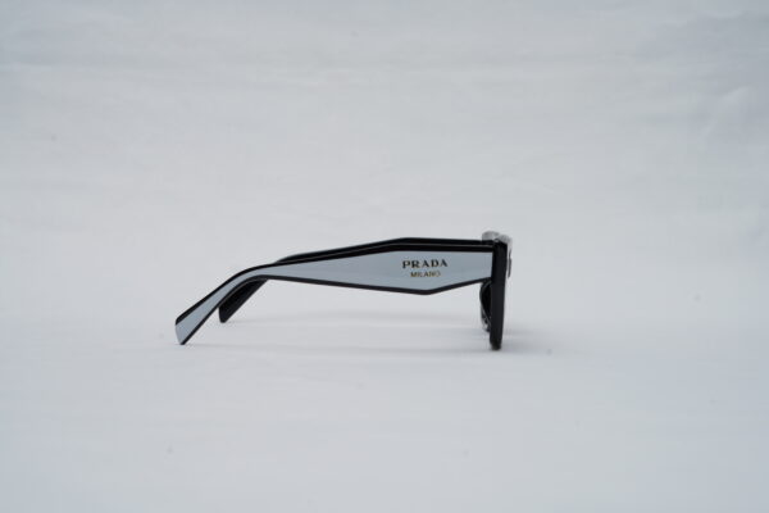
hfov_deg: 39.6
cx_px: 384
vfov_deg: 27.0
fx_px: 1068
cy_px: 256
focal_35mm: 50
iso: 100
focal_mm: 50
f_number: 9
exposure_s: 1/160
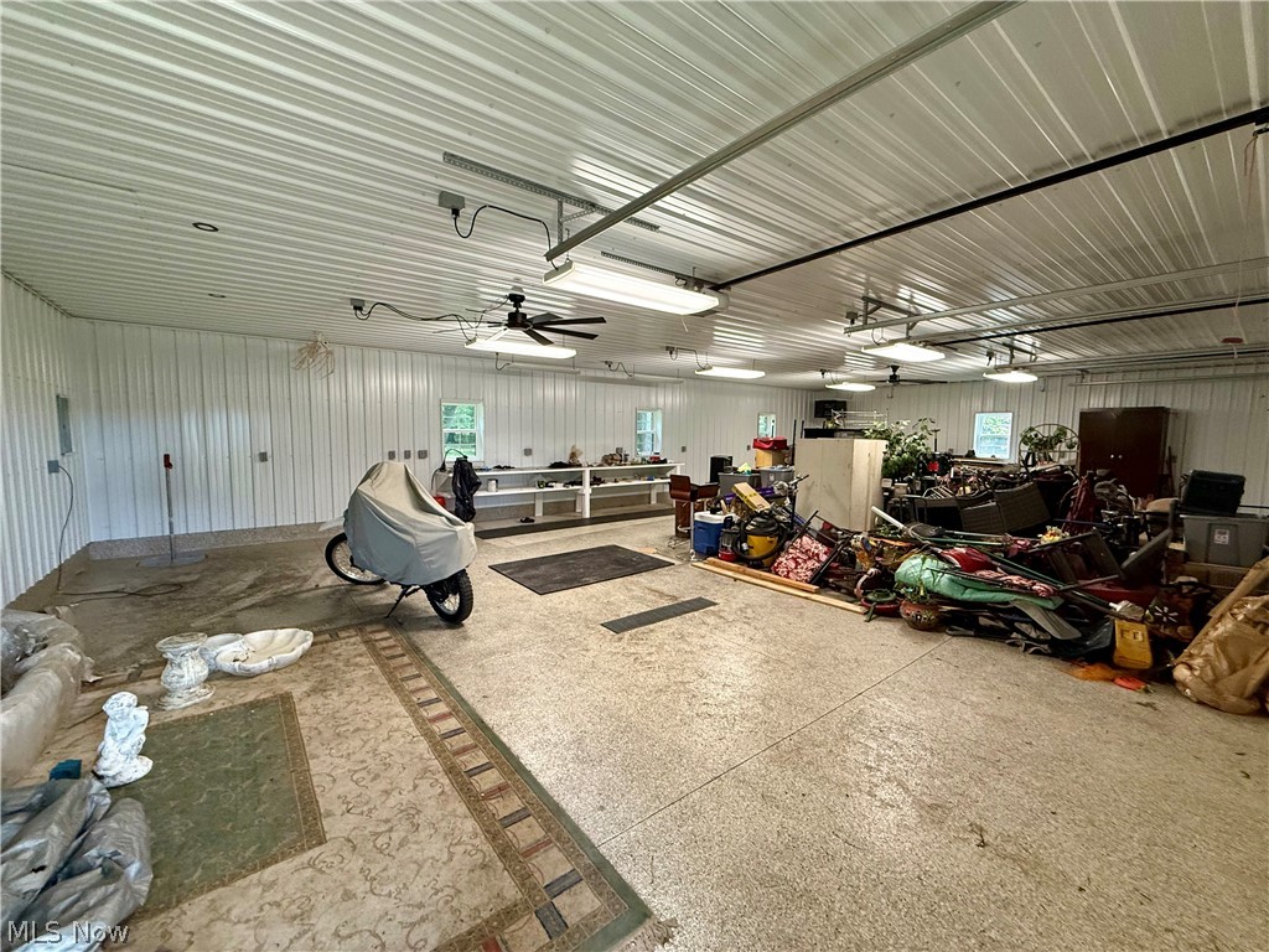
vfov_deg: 85.7
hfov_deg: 102.1
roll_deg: +0.1
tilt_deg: -3.7
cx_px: 634
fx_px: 513
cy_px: 476
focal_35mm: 14
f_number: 2.2
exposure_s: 1/120
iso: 320
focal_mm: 2.22
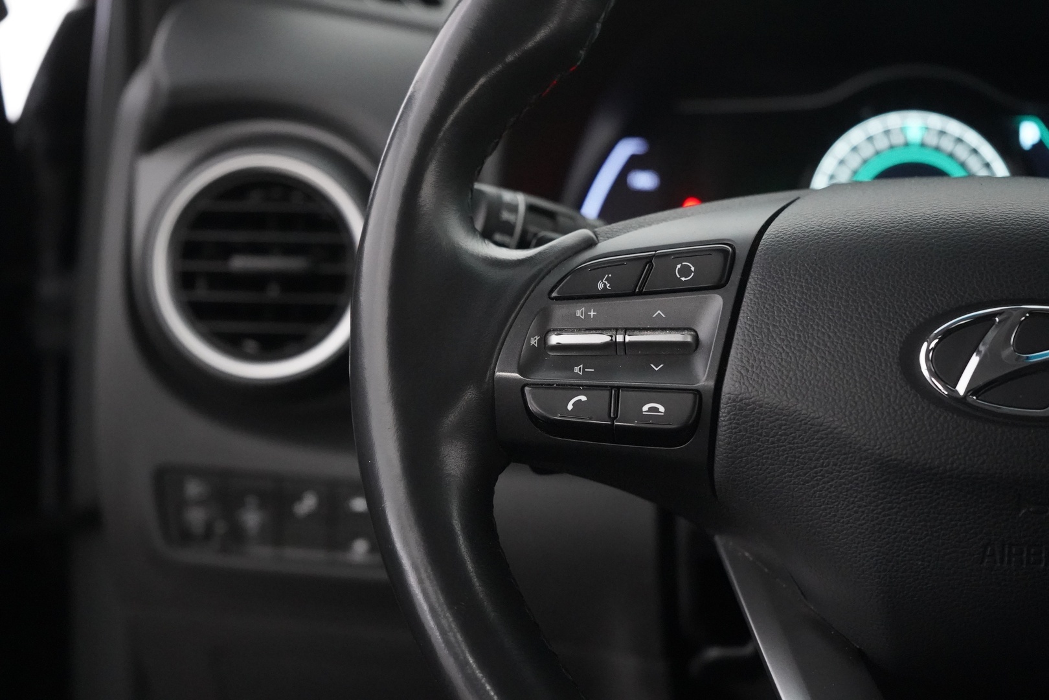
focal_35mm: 61
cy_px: 350
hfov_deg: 32.9
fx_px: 1777
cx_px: 524
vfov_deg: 22.3
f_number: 5.6
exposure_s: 1/60
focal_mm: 61
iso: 12800
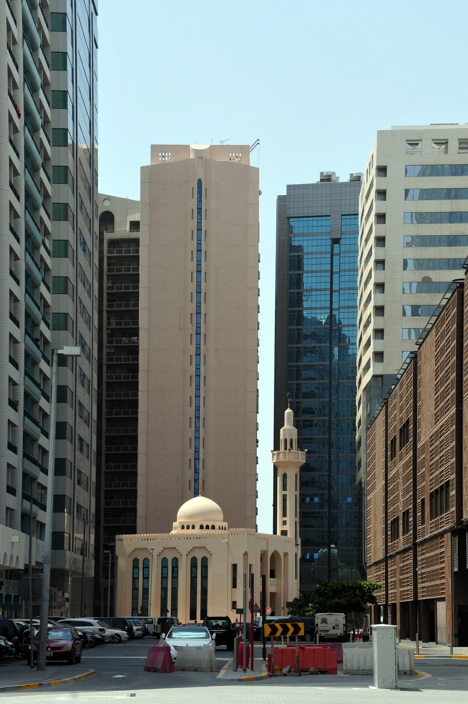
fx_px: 1466
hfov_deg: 18.1
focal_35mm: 75
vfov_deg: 27.0
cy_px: 352
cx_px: 234
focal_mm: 50
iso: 200
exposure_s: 1/320
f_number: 10
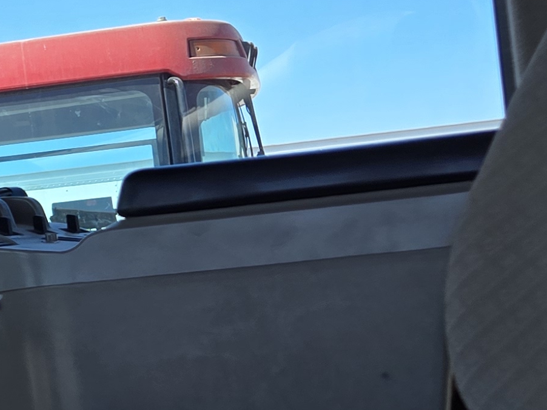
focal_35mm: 102
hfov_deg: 17.3
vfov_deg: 14.5
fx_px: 1611
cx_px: -289
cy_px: 270
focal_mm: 5.4
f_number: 1.8
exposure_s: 1/619
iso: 25
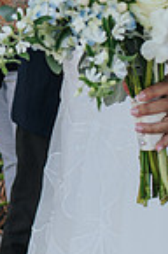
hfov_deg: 8.2
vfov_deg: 12.6
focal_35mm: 163
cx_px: -73
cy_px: 44
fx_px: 1146
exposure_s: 1/400
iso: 200
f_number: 3.5
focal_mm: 35
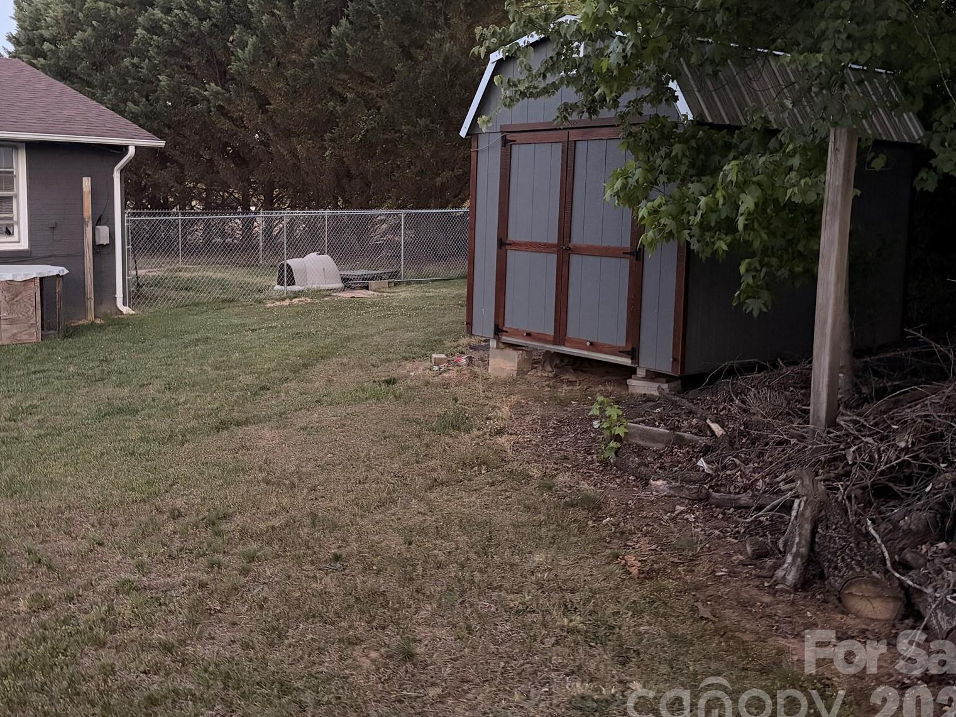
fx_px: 967
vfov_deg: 40.4
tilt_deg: -4.1
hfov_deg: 52.1
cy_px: 271
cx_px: 361
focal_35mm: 35
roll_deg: -0.5
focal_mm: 5.96
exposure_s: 1/30
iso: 1000
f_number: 1.6
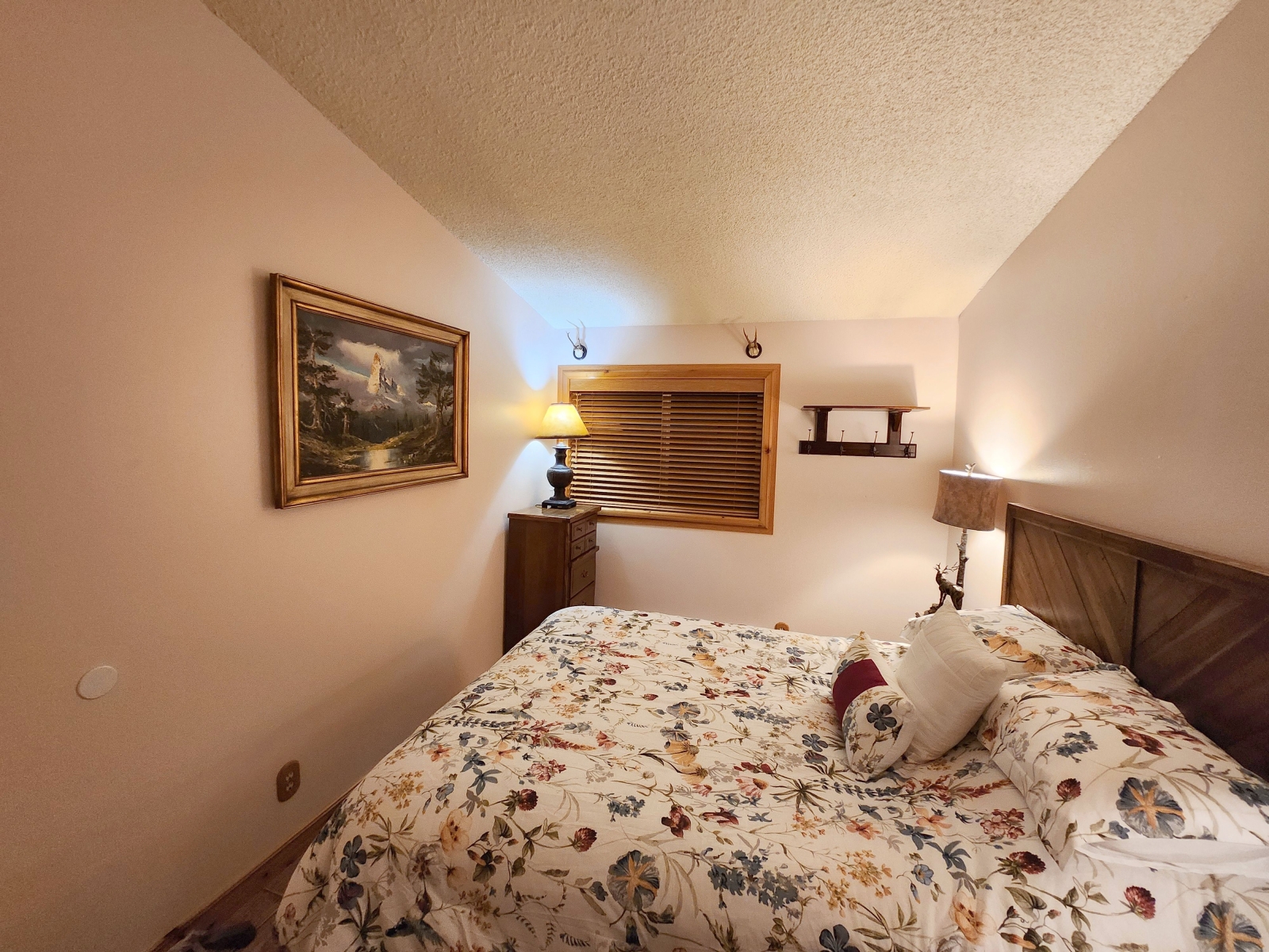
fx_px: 477
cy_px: 476
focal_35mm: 13
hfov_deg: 106.2
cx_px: 634
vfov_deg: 89.9
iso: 320
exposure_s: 1/60
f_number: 2.2
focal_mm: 1.7
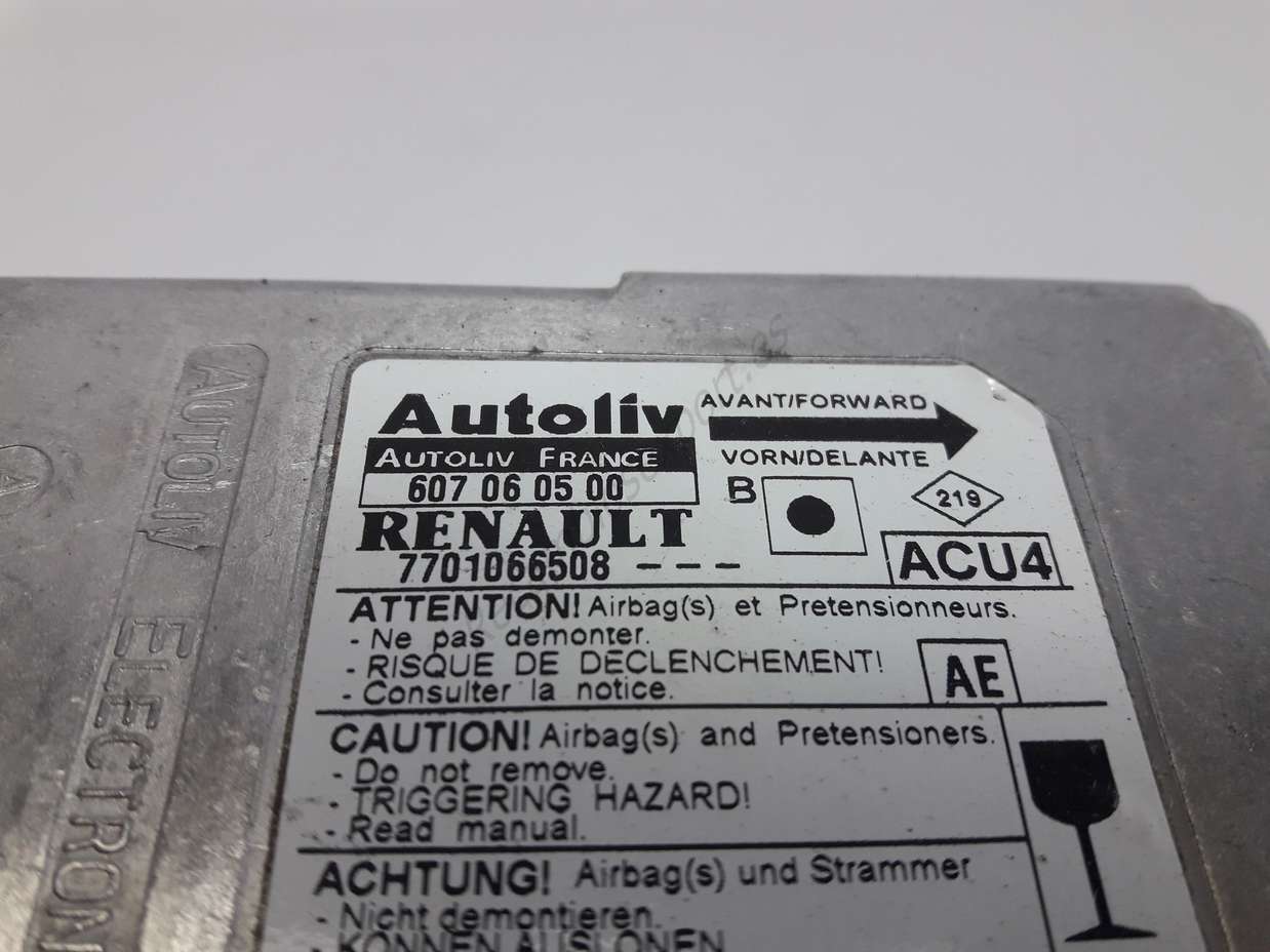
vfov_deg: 49.7
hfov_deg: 63.5
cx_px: 635
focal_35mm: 28
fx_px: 1027
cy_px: 476
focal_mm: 3.7
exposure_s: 1/100
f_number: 1.9
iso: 64
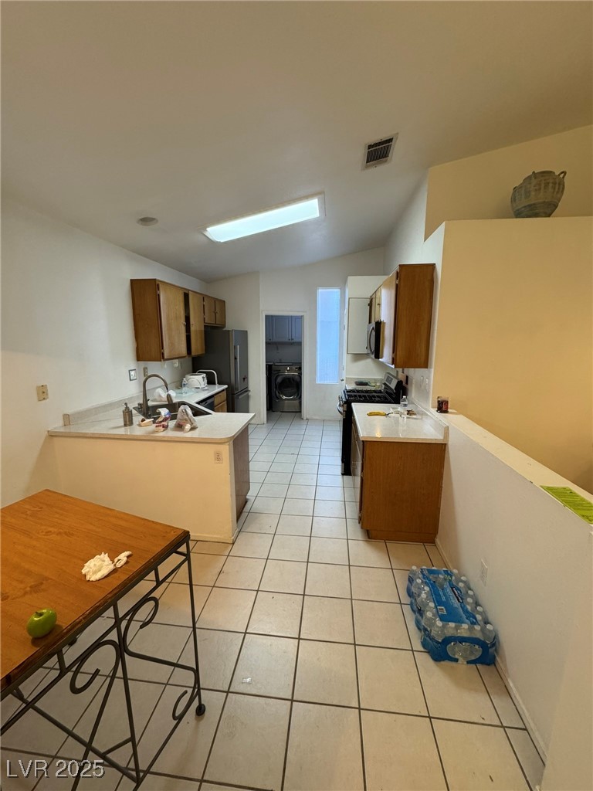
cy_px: 396
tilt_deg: -10.6
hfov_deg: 85.7
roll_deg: +0.2
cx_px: 296
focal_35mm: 14
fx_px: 320
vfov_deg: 102.1
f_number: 2.2
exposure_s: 1/60
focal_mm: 2.22
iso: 250
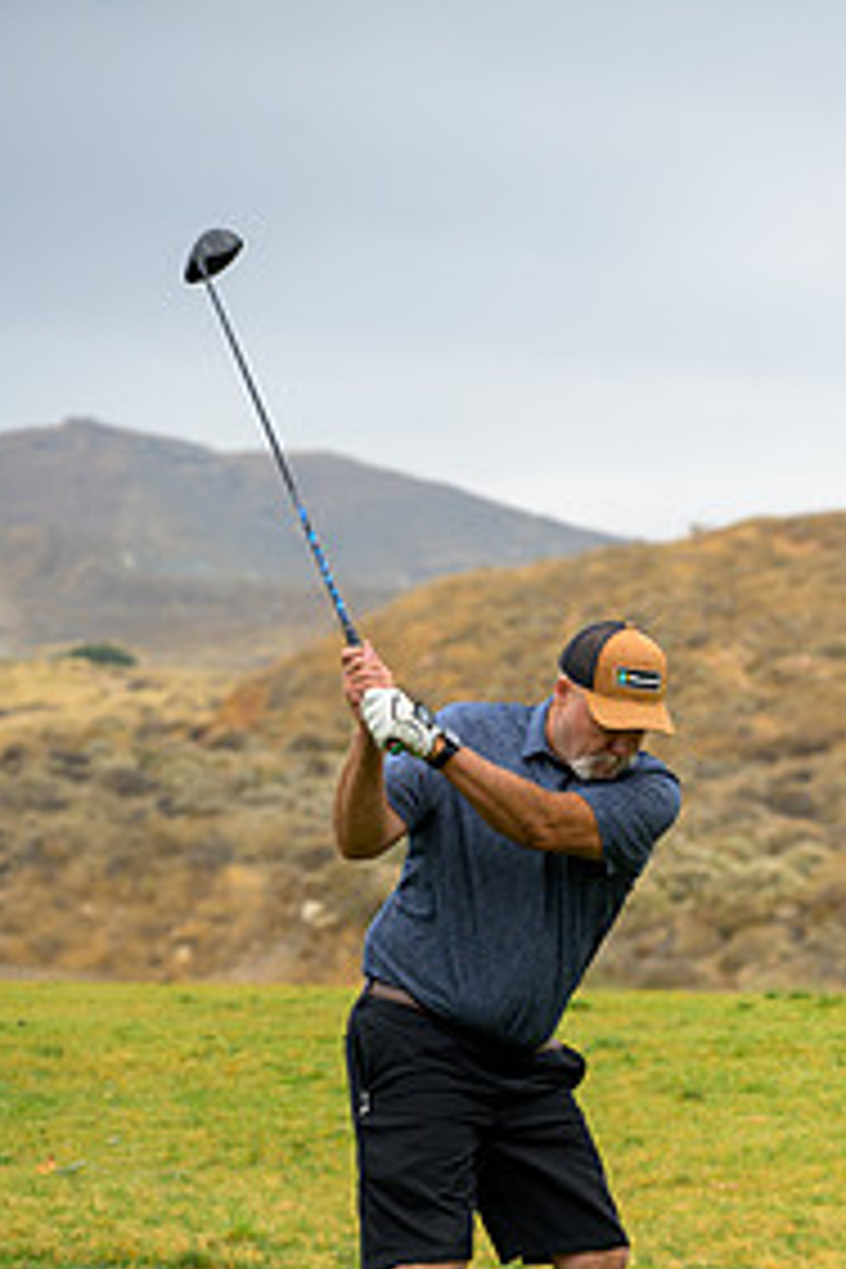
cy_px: 1004
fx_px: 5463
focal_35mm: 155
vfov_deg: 13.2
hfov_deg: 8.8
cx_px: 549
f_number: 4
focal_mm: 97
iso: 800
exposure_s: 1/2500
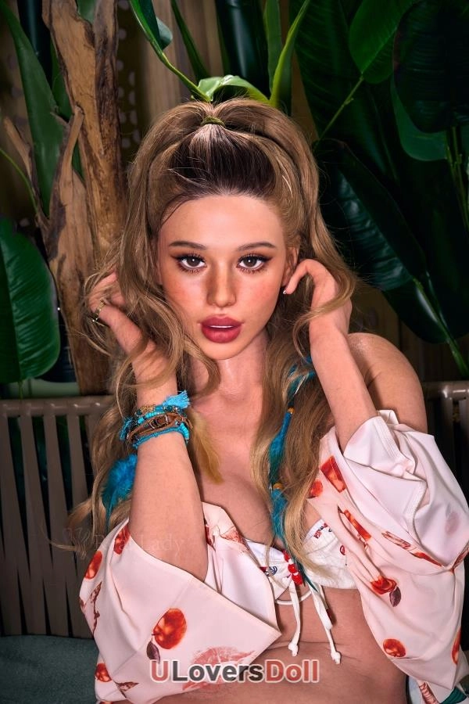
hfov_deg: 19.5
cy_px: 352
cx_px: 234
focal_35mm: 70
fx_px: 1368
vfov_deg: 28.8
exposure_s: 1/200
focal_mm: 70
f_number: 8
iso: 100
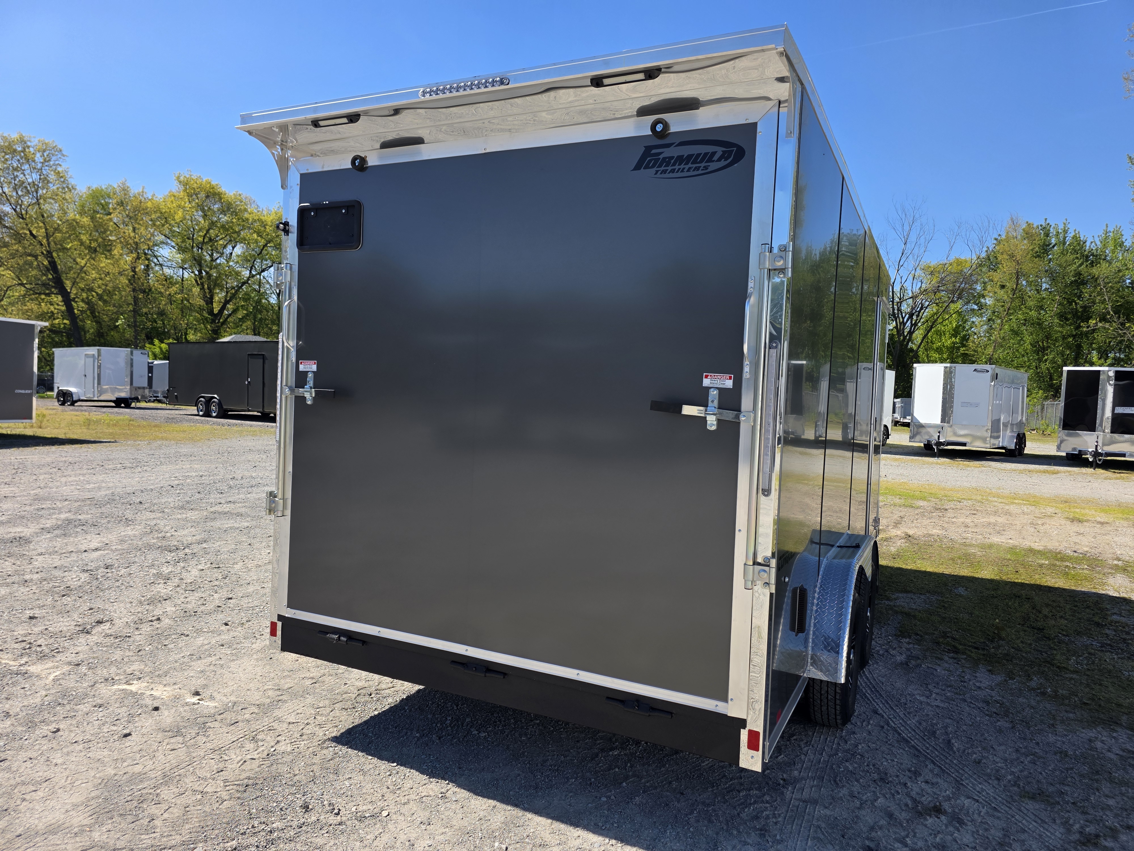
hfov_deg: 73.9
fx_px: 753
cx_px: 567
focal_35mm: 23
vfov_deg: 58.9
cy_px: 426
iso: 80
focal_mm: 6.3
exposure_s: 1/4057
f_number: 1.7
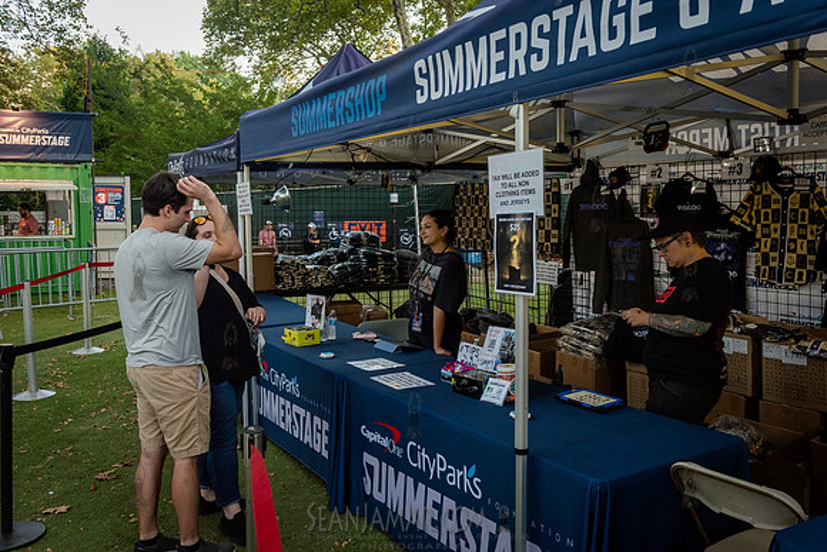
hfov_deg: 58.5
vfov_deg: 41.0
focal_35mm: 32
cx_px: 414
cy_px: 276
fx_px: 738
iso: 2000
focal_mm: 31
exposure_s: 1/200
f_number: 4.5
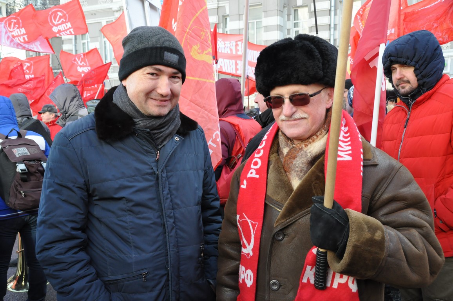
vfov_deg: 39.9
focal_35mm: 33
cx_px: 226
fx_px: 415
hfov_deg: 57.3
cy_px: 150
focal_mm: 22
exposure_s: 1/250
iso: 1000
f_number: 8
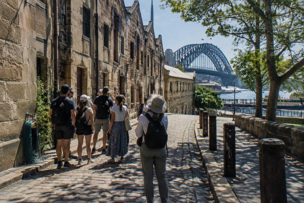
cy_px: 102
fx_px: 591
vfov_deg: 19.5
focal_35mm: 70
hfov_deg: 28.8
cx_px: 152
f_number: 5
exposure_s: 1/800
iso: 400
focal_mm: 70
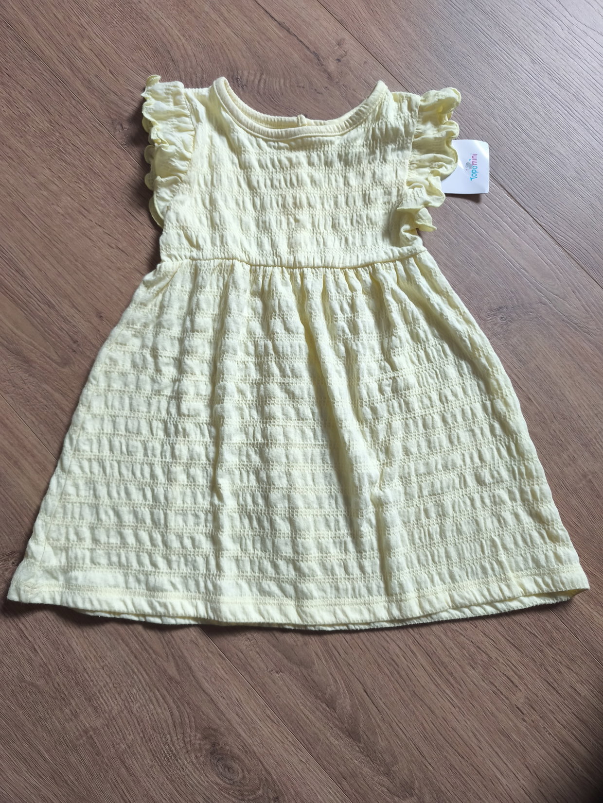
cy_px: 402
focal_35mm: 23
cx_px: 302
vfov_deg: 73.9
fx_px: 534
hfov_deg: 58.9
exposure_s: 1/99.8
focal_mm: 6.57
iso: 400
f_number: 1.6
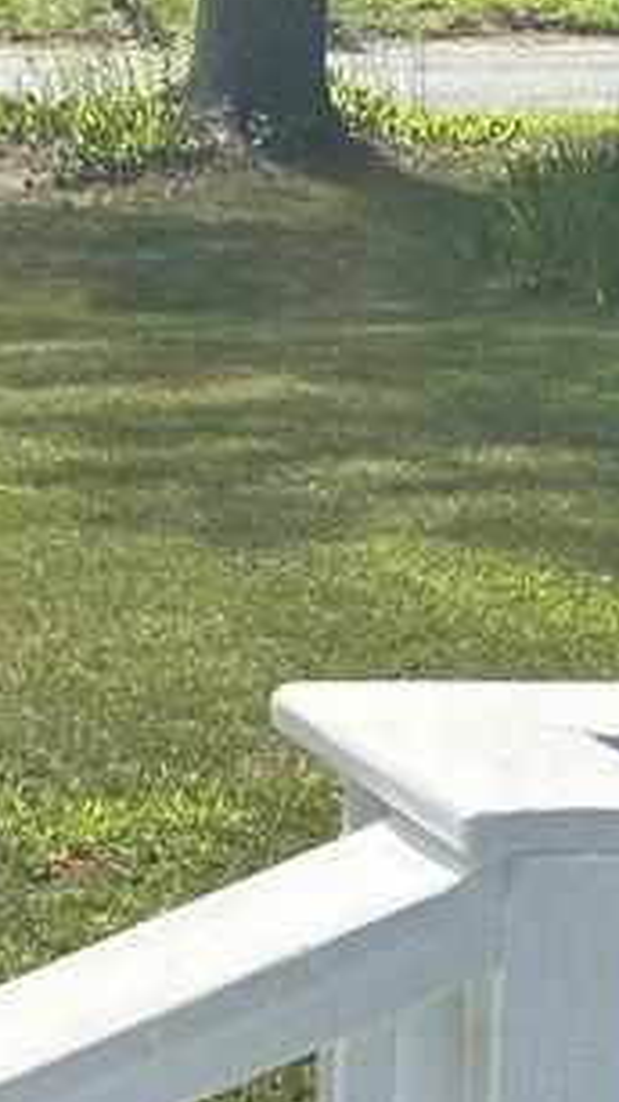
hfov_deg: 6.5
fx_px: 5109
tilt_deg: -8.2
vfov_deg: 12.3
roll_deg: -1.5
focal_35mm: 175
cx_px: -957
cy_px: 375
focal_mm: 6.86
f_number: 1.78
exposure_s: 1/2976
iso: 64
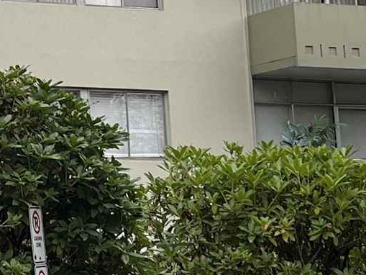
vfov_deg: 9.2
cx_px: -186
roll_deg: +1.3
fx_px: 1660
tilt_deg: +13.0
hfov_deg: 12.0
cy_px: -114
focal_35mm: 157
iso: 50
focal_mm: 5.1
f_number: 1.6
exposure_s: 1/608
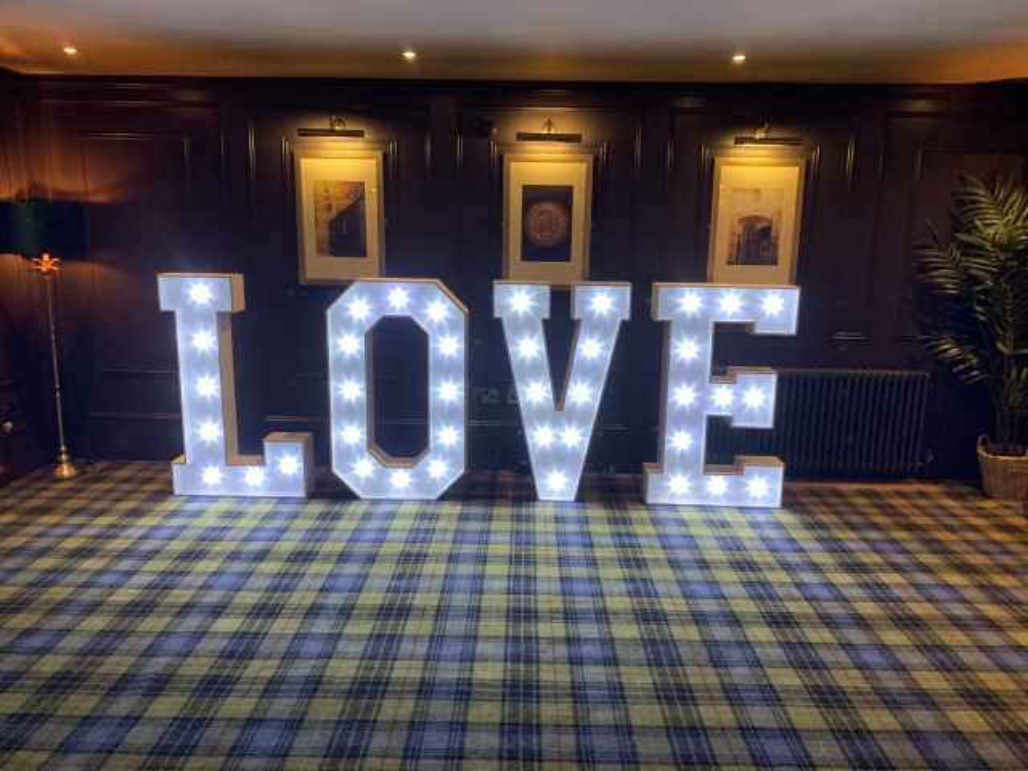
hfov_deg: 67.3
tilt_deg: -11.6
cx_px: 514
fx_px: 772
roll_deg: -1.5
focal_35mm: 26
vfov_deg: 53.1
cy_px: 386
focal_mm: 4.25
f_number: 1.8
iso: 250
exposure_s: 1/32
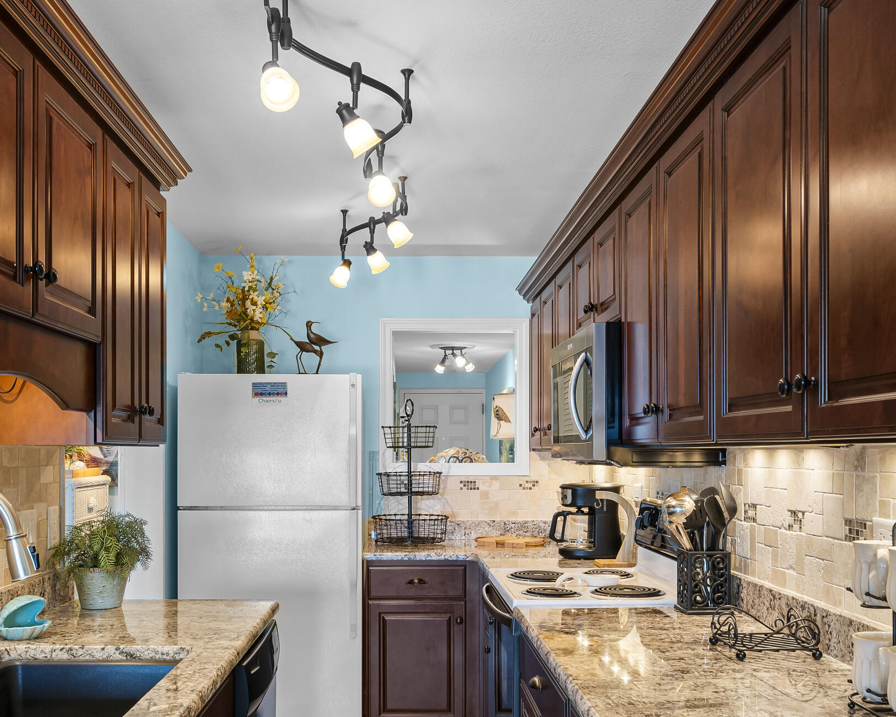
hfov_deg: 52.5
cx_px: 408
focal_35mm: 34
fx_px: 907
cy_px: 460
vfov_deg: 42.7
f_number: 8
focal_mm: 19.7
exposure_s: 1.3
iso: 400
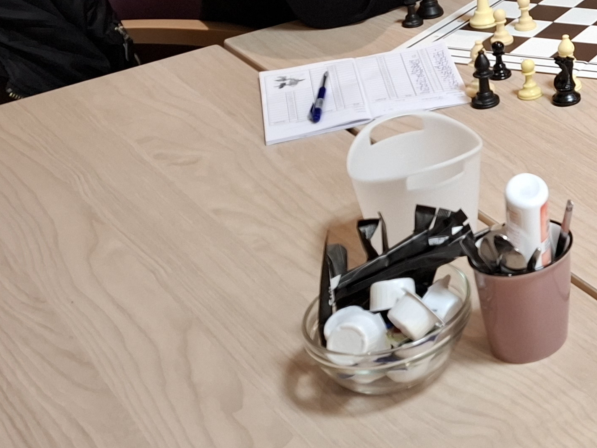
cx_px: 825
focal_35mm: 66
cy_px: -95
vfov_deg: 20.7
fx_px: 1138
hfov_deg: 24.6
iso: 250
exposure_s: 1/33
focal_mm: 5.54
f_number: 1.8
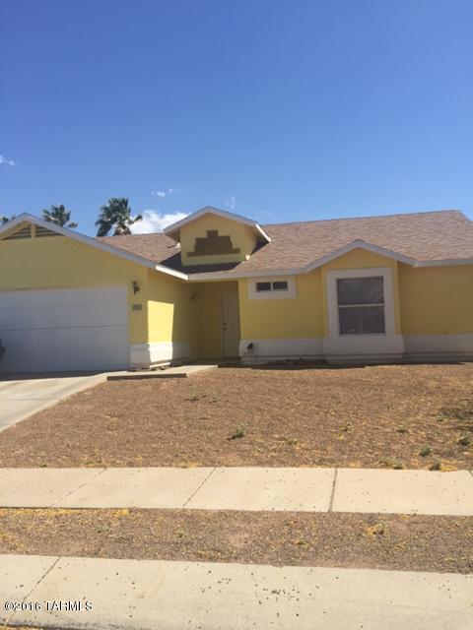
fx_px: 528
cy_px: 315
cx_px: 236
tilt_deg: +3.6
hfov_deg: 48.2
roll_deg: +1.4
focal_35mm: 29
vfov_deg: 61.7
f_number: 2.2
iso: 32
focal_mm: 4.15
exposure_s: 1/2475
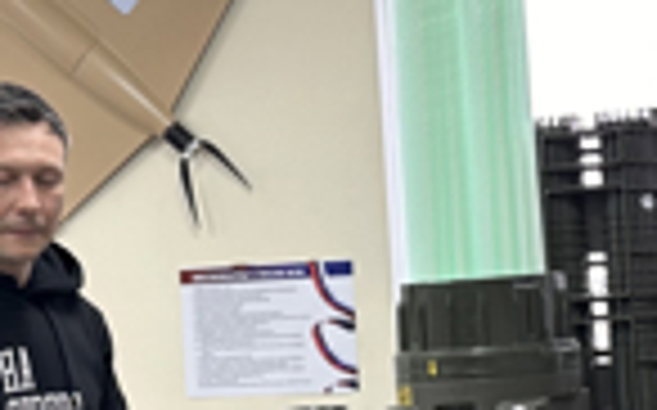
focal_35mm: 116
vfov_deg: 11.2
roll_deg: +3.8
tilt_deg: -0.1
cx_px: 349
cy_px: 329
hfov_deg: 18.0
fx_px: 2075
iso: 100
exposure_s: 1/121
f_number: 1.78
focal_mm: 6.86
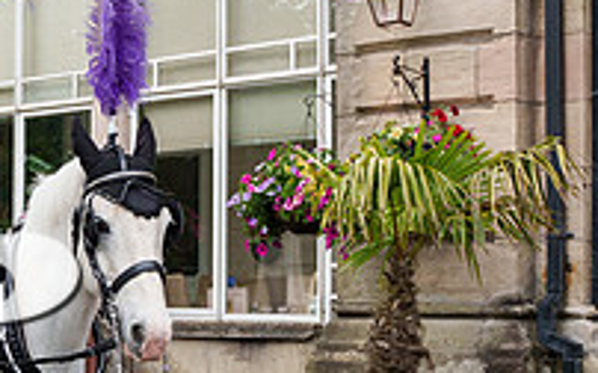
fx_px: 1336
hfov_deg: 23.1
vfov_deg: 15.8
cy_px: 295
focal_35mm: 82
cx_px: -124
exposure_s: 1/4000
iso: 640
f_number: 3.5
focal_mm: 28
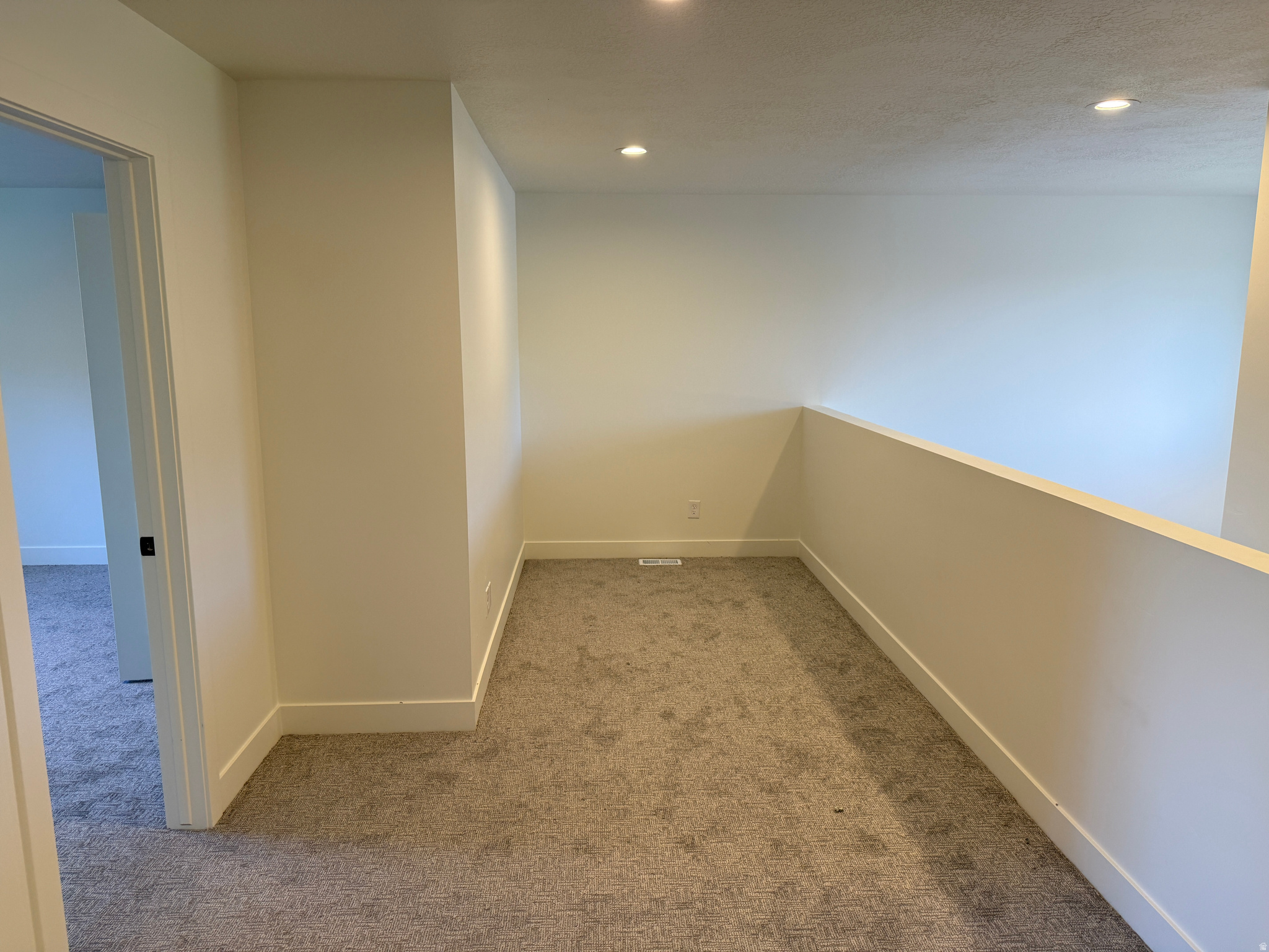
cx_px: 634
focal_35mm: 24
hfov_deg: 71.6
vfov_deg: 56.8
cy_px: 476
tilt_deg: -9.0
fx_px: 880
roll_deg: -0.2
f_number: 1.78
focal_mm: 6.76
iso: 100
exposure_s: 1/120
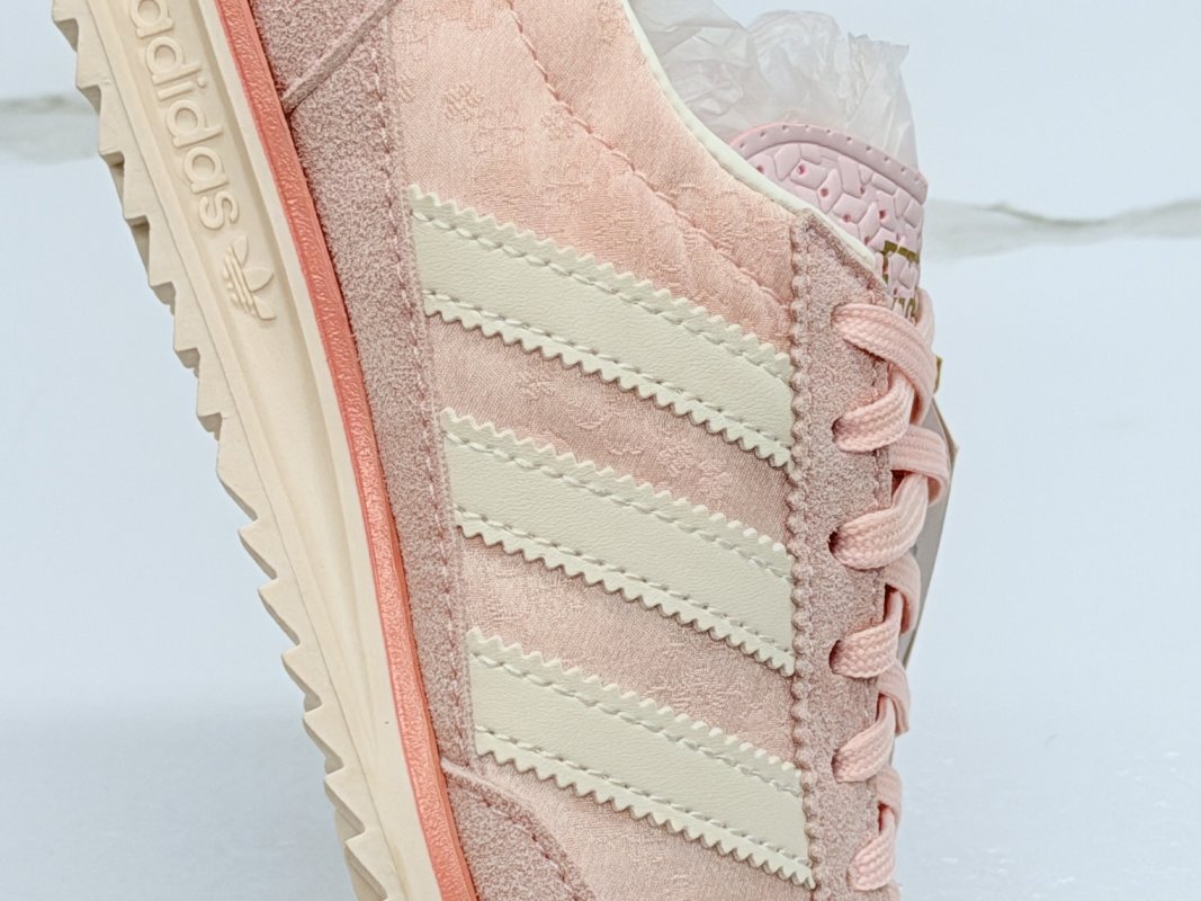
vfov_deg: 30.3
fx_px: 1665
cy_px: 450
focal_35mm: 48
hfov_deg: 39.7
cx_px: 600
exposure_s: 1/519
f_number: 1.78
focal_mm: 6.76
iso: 64
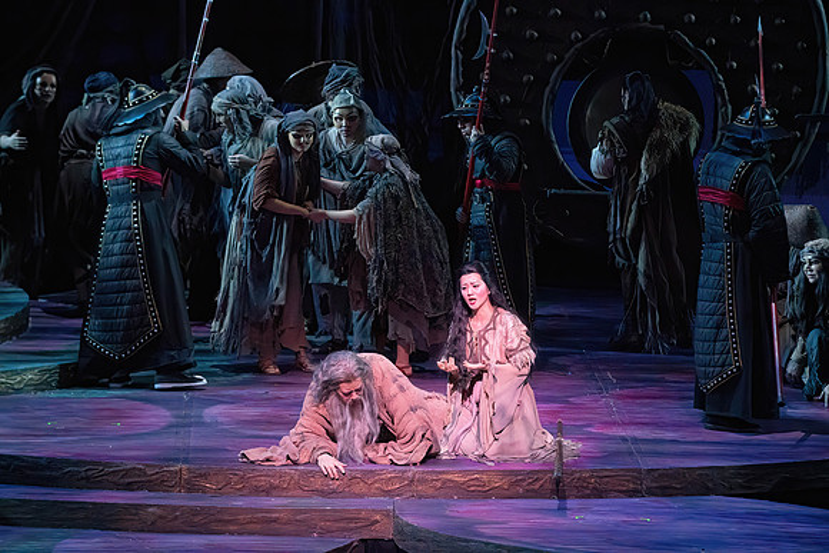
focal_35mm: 200
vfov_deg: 6.9
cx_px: 414
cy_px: 276
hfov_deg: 10.3
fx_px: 4606
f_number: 8
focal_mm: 200
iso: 20000
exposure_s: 1/320
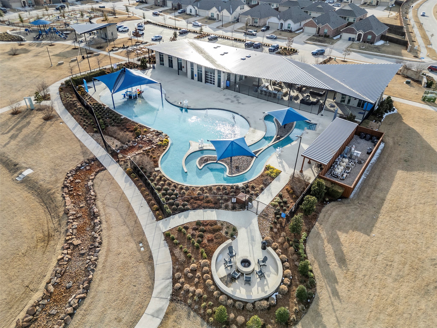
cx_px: 218
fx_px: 303
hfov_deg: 71.6
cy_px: 164
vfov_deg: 56.8
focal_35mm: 24
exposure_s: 1/1500
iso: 150
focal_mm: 6.72
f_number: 1.7
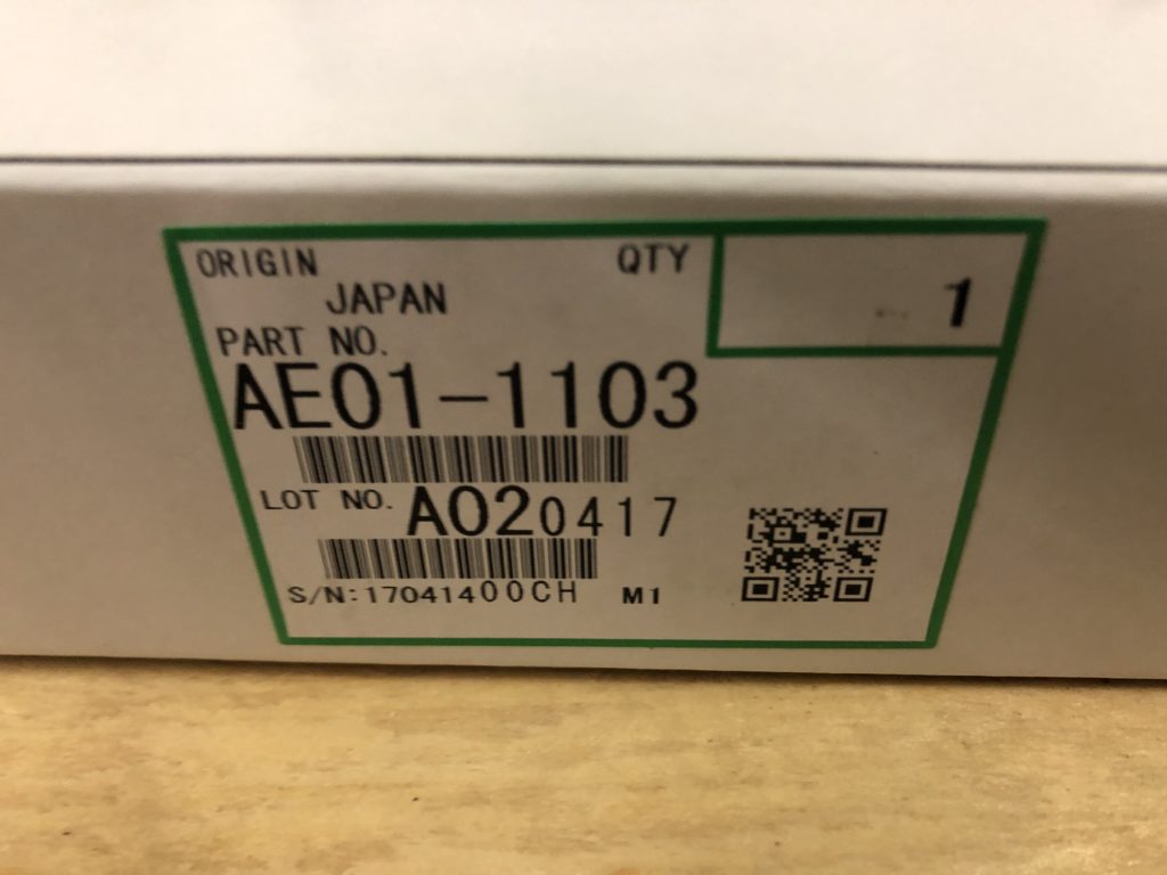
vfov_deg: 49.7
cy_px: 438
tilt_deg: -36.6
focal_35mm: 28
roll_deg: +1.5
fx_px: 944
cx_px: 584
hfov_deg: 63.4
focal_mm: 4
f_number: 1.8
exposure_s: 1/13
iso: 100
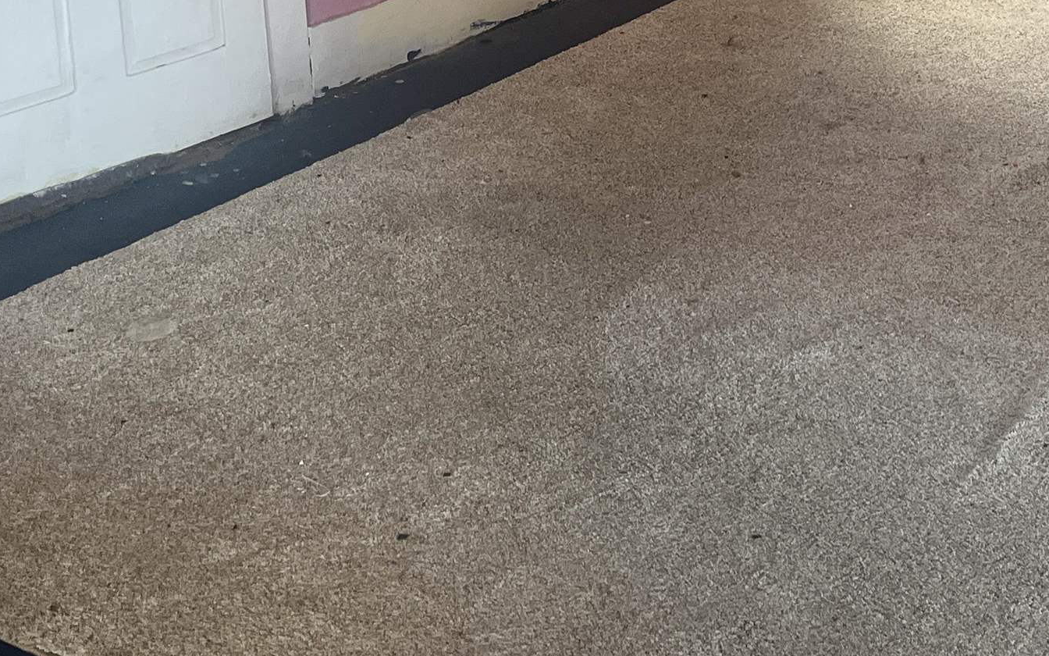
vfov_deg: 19.1
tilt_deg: -9.9
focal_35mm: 63
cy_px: -189
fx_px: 1801
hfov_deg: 31.2
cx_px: 907
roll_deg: +0.2
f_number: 1.6
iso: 160
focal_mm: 5.1
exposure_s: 1/60
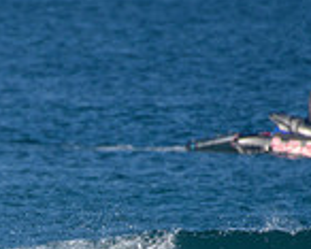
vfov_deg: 0.8
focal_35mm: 1934
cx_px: -68
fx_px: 17813
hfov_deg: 1.0
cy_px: 299
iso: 250
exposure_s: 1/2000
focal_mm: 500
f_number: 5.6
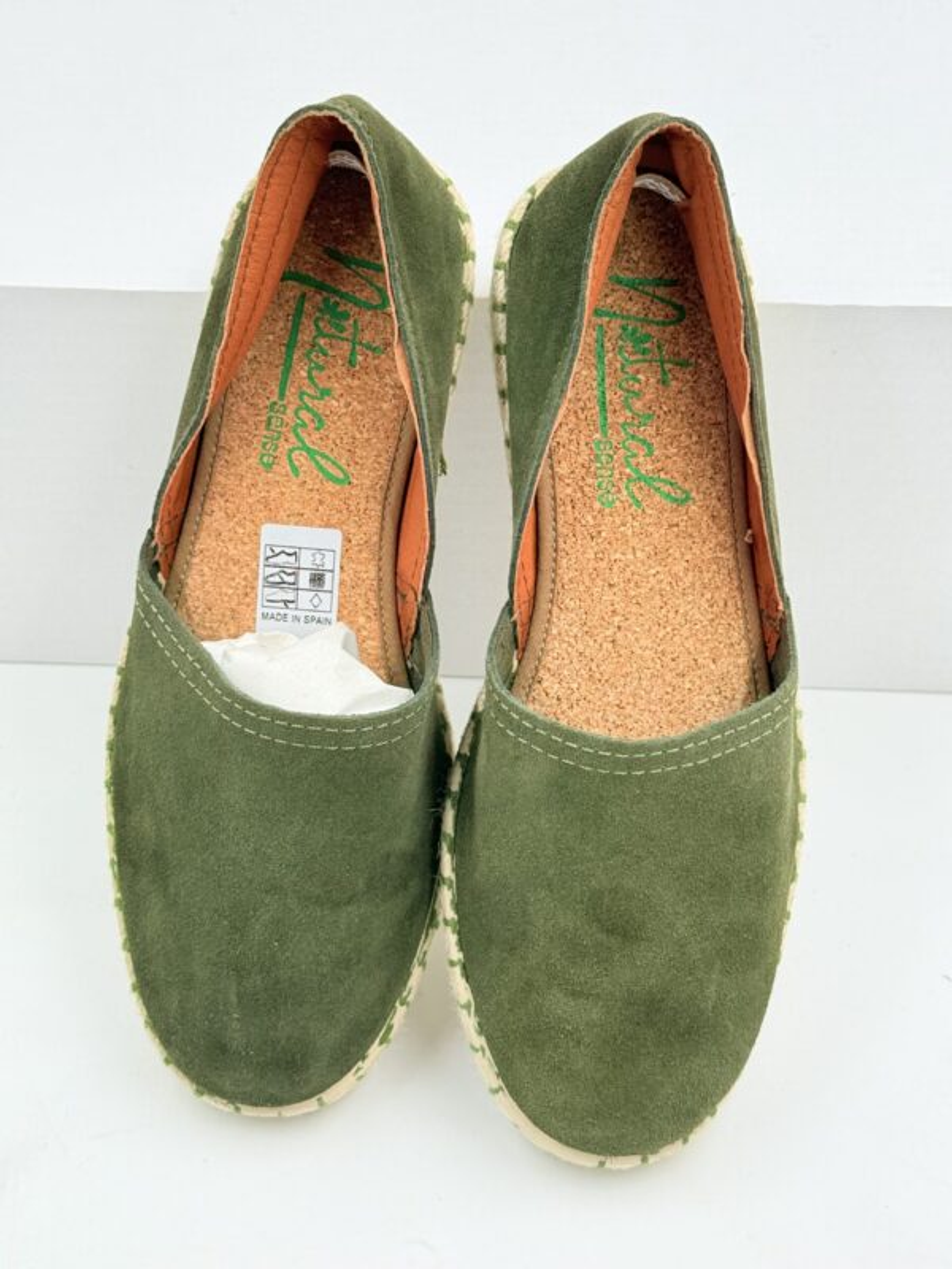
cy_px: 634
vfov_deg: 39.7
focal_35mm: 48
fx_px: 1760
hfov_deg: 30.3
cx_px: 476
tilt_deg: -42.2
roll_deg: +0.6
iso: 80
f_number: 1.78
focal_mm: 6.76
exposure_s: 1/541
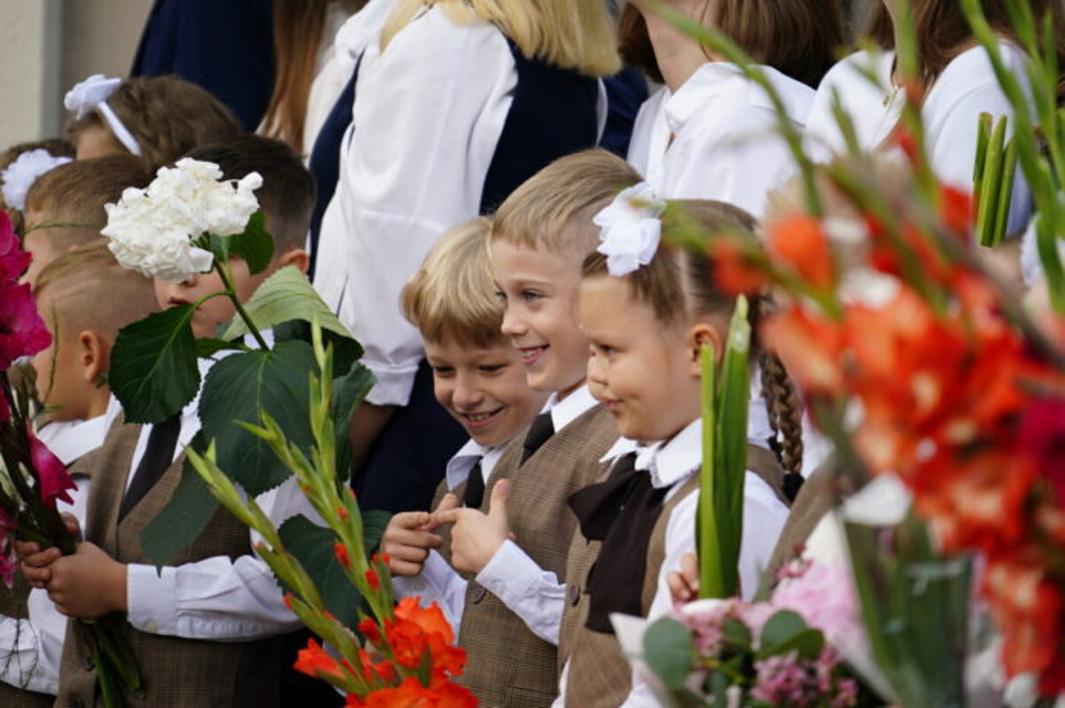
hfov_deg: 6.9
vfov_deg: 4.6
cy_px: 354
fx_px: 8868
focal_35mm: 300
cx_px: 532
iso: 400
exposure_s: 1/320
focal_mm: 300
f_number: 7.1
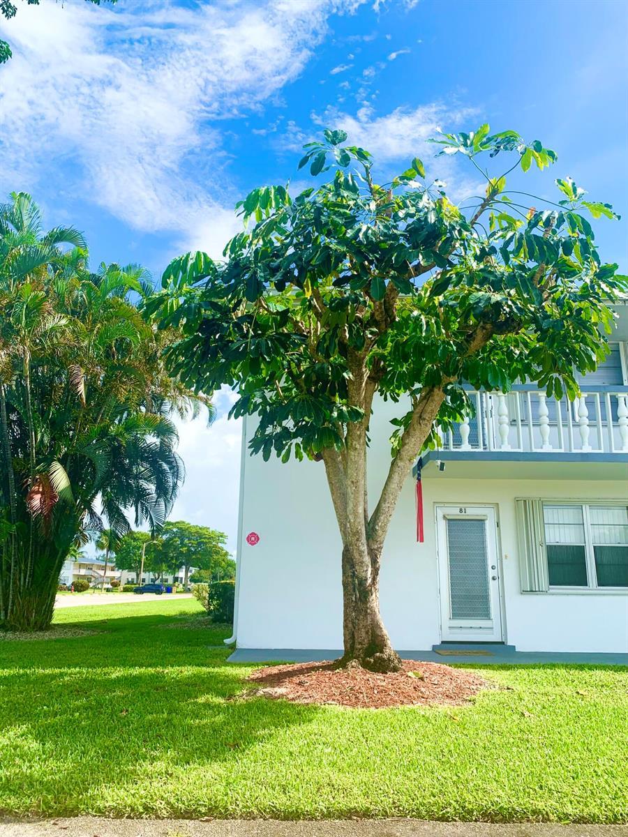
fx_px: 629
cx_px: 314
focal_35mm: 26
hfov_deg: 53.1
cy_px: 418
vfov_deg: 67.3
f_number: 1.8
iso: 25
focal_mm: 4.25
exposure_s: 1/1332
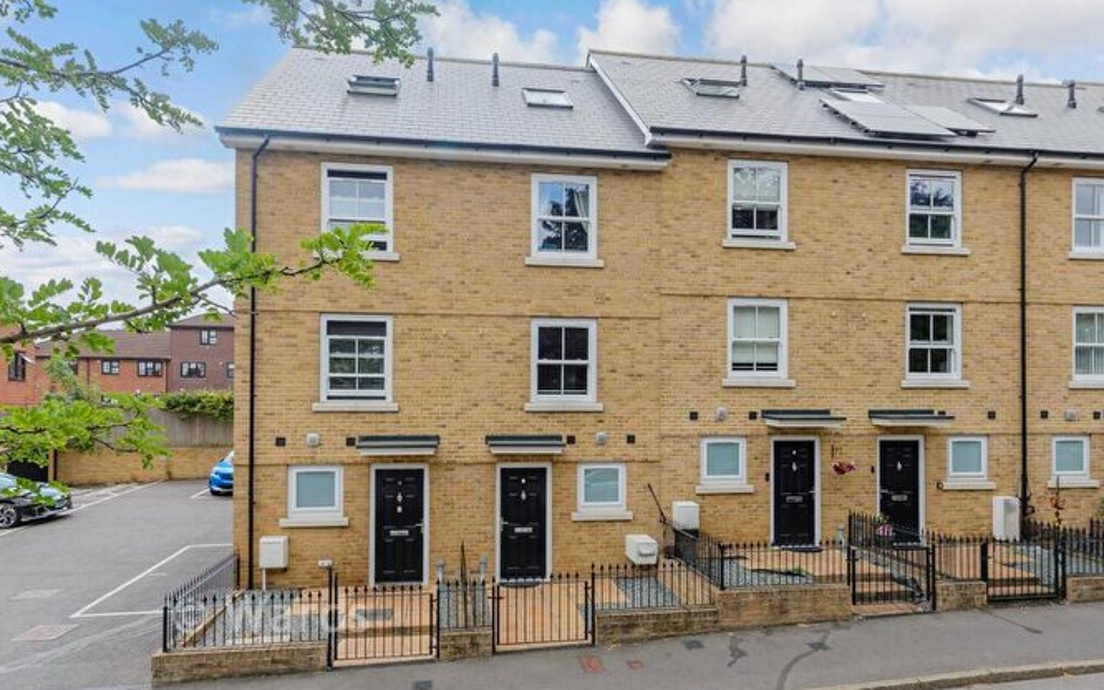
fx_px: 451
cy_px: 349
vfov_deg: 74.8
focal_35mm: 15
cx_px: 549
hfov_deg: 101.5
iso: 100
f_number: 8
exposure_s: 1/250
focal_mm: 14
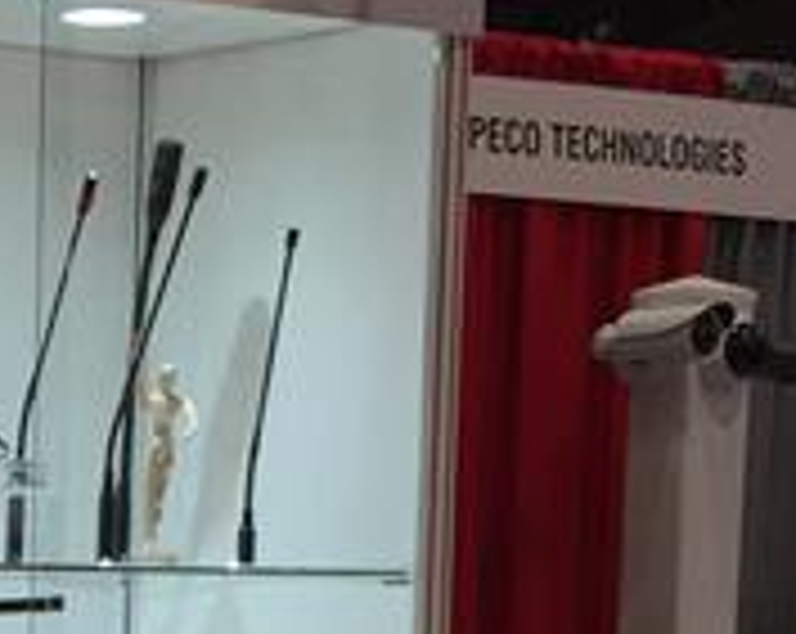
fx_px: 3857
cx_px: -234
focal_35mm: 164
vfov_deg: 9.1
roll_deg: -1.6
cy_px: 1048
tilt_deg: -5.8
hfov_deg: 11.5
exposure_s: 1/60
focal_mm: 4.15
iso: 32
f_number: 2.2
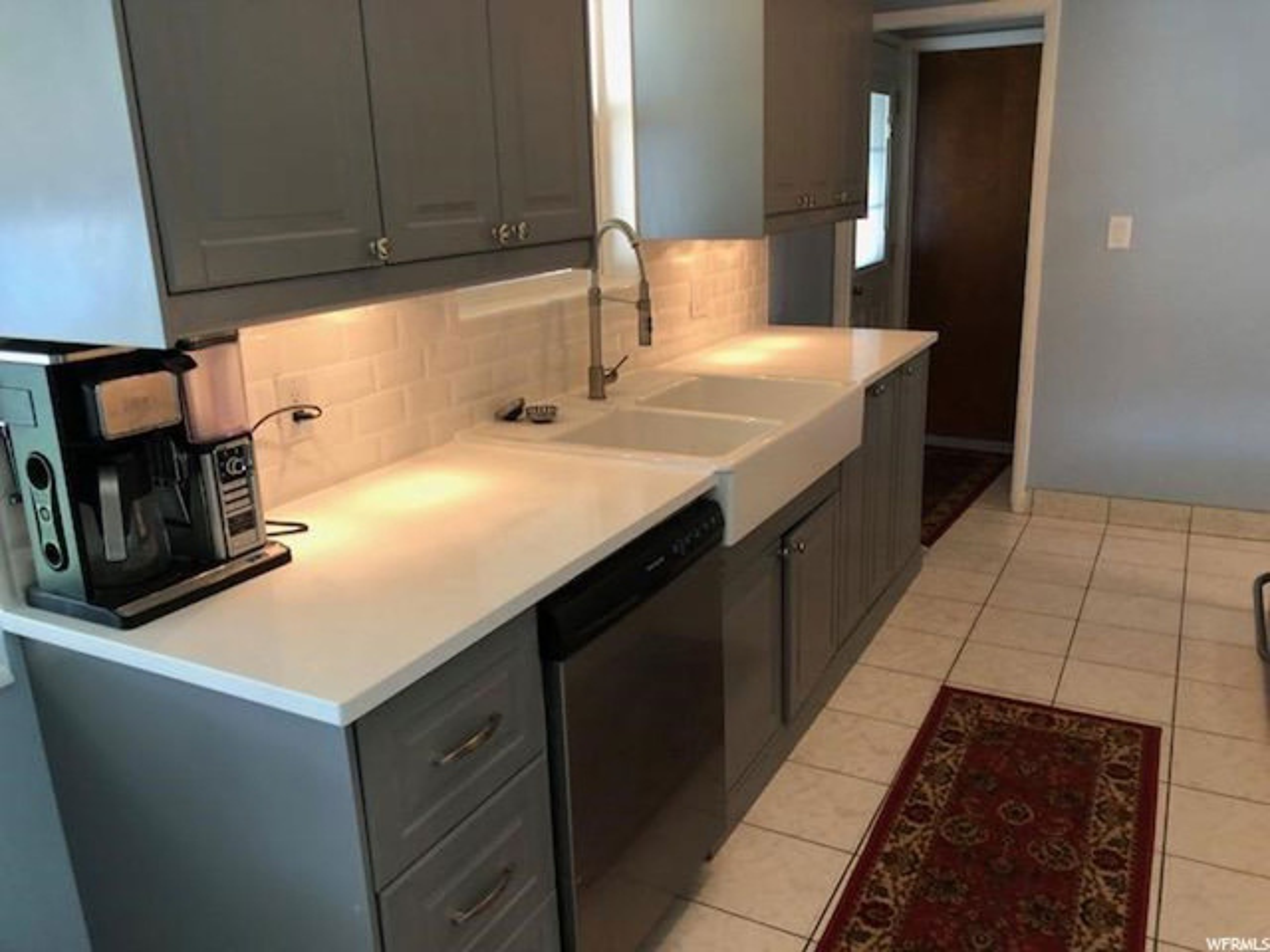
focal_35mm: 28
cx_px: 635
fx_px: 1027
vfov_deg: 49.7
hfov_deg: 63.4
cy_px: 476
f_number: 1.8
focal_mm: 3.99
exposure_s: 1/17
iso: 40
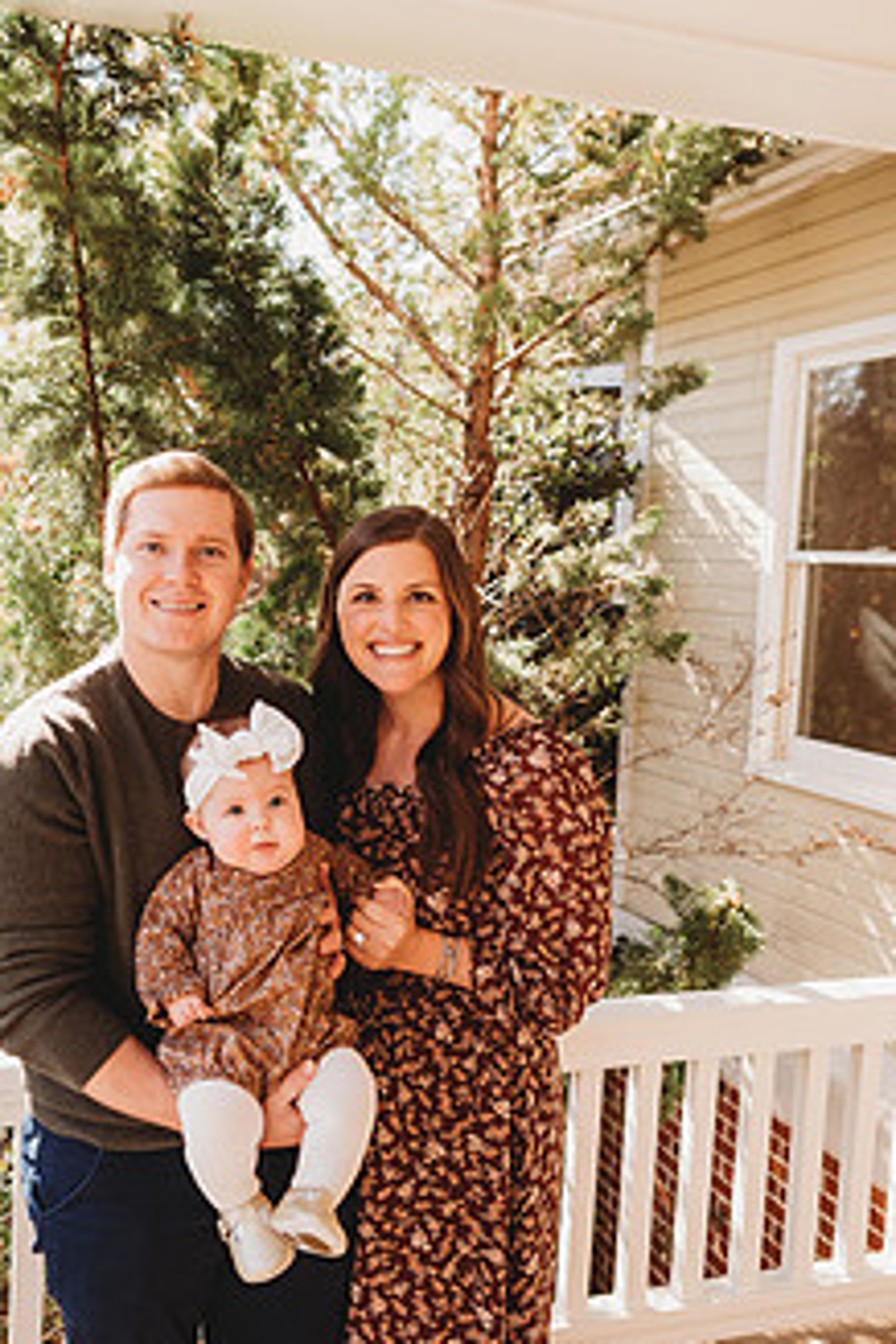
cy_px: 654
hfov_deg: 39.6
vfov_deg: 57.2
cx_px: 316
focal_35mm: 33
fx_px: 1232
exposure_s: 1/320
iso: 200
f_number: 2.8
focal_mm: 24
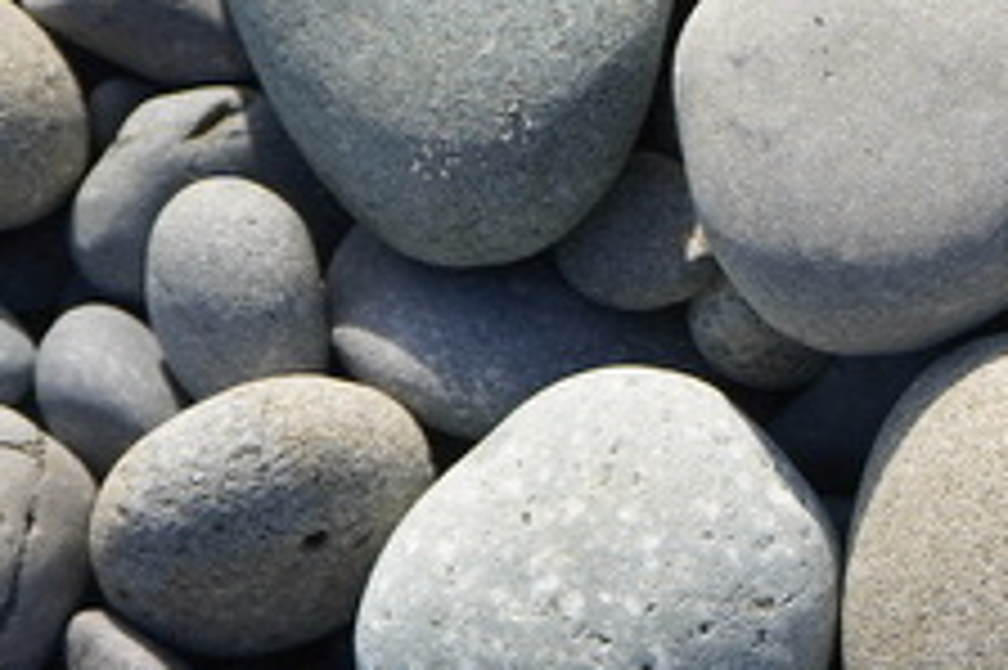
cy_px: 710
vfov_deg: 5.4
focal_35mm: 252
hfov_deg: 8.0
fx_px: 7051
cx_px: 1638
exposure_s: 1/400
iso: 100
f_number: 5.6
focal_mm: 52
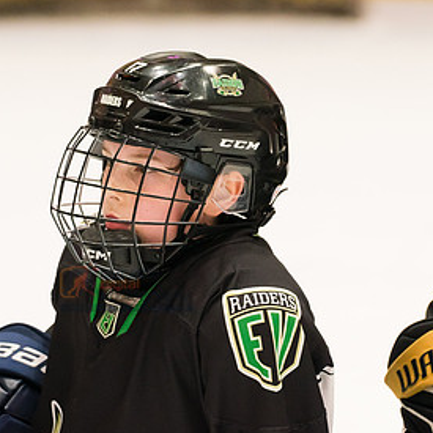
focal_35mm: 359
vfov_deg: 4.9
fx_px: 5081
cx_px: 166
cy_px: 186
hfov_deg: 4.9
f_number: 4
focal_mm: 150
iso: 2000
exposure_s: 1/640
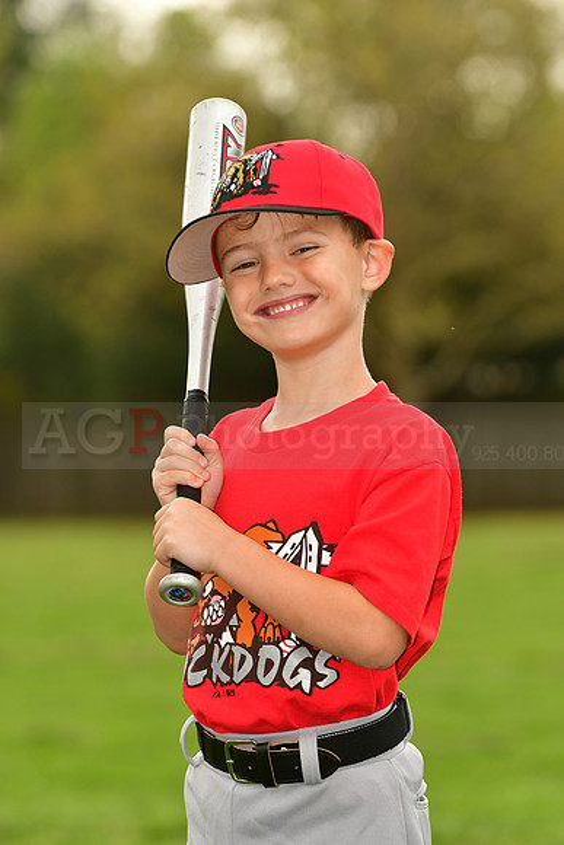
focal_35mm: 255
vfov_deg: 8.1
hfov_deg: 5.4
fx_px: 5988
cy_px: 422
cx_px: 282
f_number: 5
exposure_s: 1/500
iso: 200
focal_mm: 170
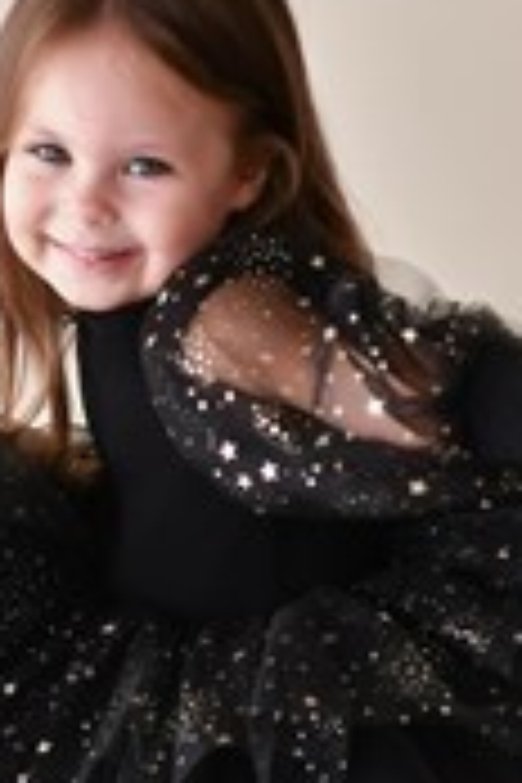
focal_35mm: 118
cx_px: 216
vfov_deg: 17.3
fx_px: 2566
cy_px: 421
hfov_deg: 11.6
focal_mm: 35
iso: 125
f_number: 2
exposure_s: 1/400
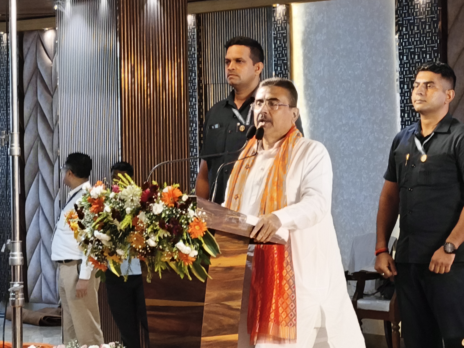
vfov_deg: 8.7
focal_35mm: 170
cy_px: 174
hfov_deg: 11.6
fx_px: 2279
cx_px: 232
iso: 248
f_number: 1.85
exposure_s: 1/50
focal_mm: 7.1
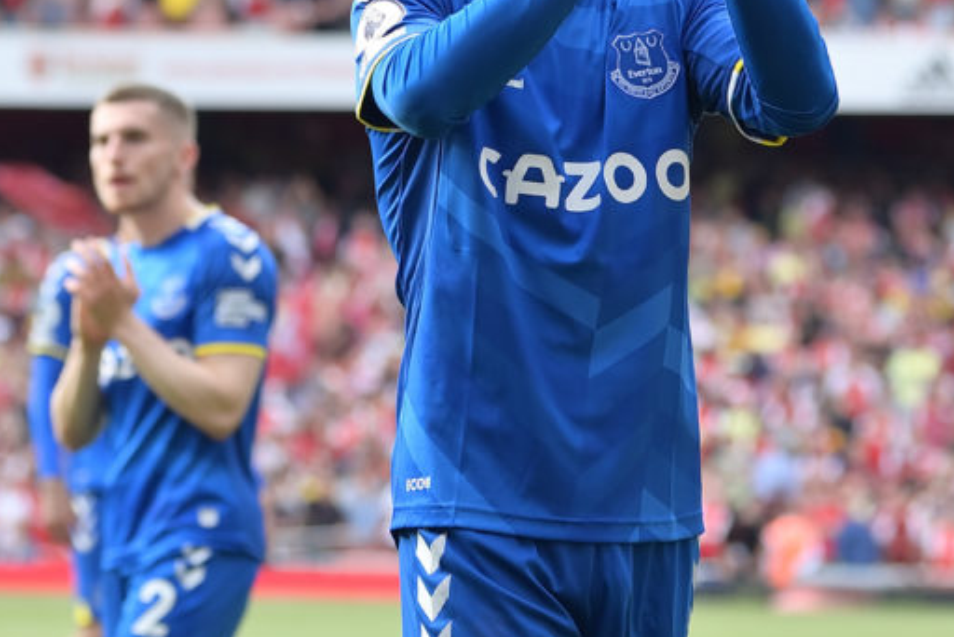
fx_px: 5568
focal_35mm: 210
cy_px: 239
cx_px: 380
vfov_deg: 6.5
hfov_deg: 9.8
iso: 400
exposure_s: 1/500
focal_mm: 105
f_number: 3.5
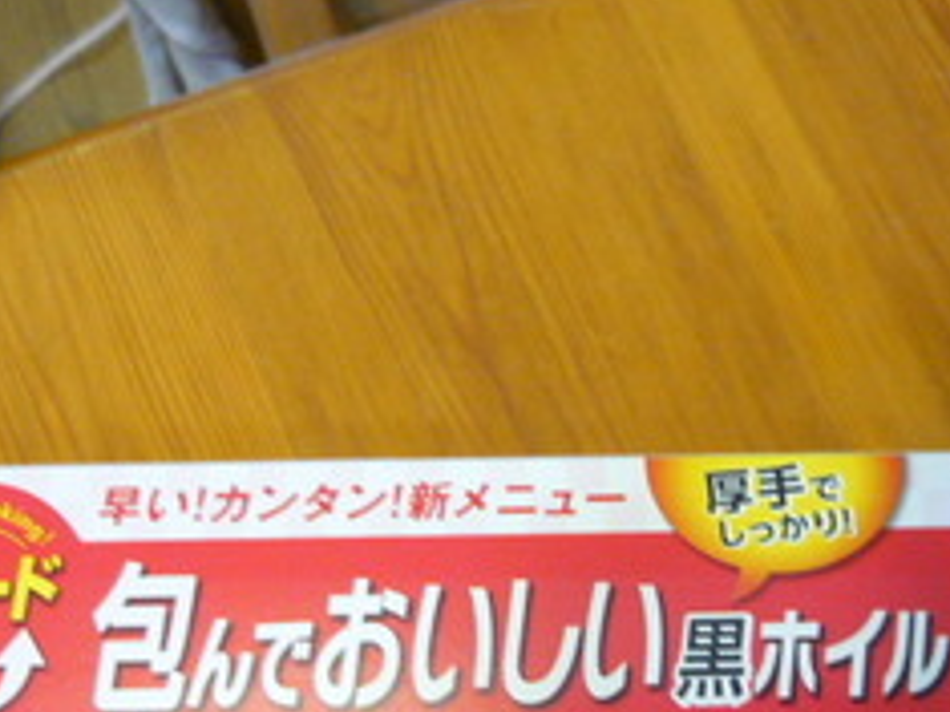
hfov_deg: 32.5
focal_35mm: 59
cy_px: 581
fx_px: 1618
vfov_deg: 24.4
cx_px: 602
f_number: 2.8
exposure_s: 1/15
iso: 400
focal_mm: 5.5
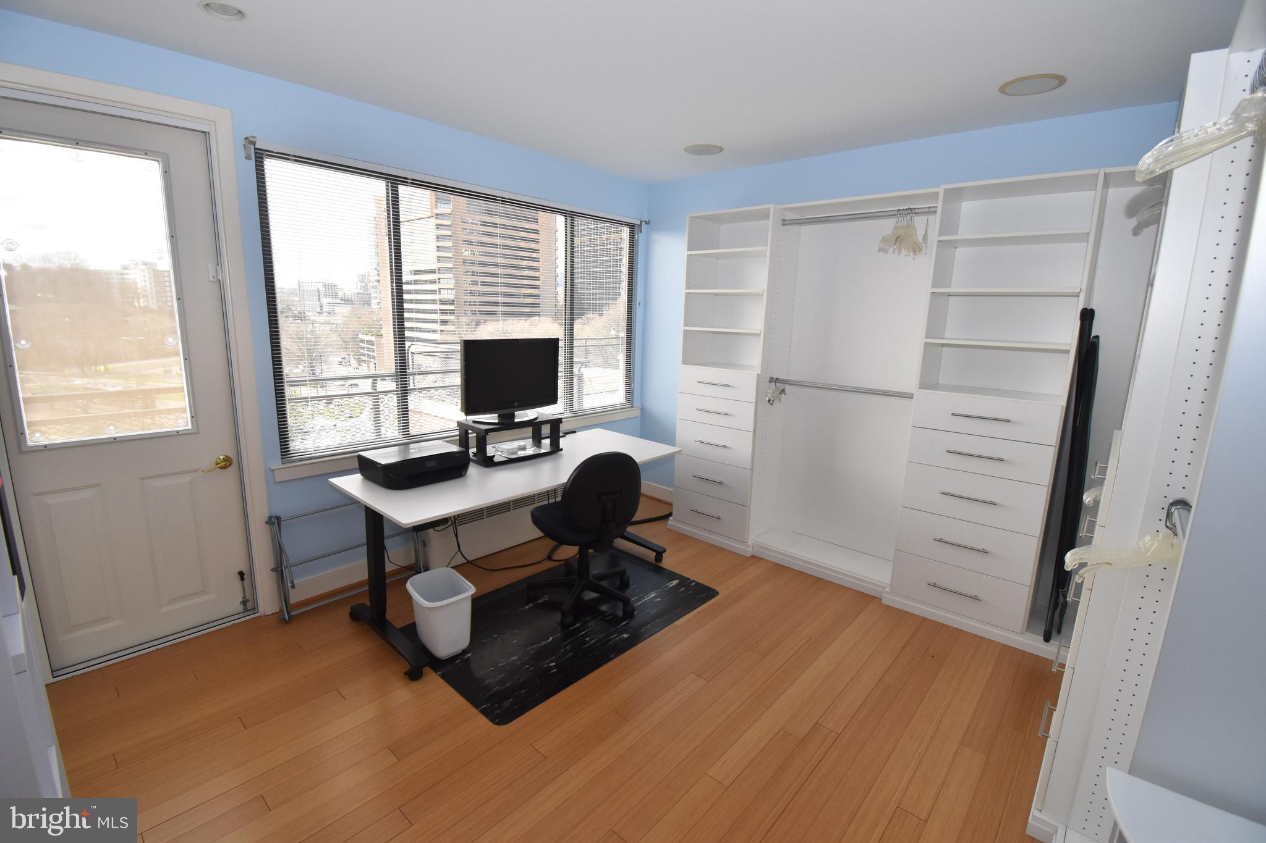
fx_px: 527
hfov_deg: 100.4
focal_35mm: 15
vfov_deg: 77.3
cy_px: 422
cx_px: 633
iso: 800
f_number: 7.1
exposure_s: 1/200
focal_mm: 10
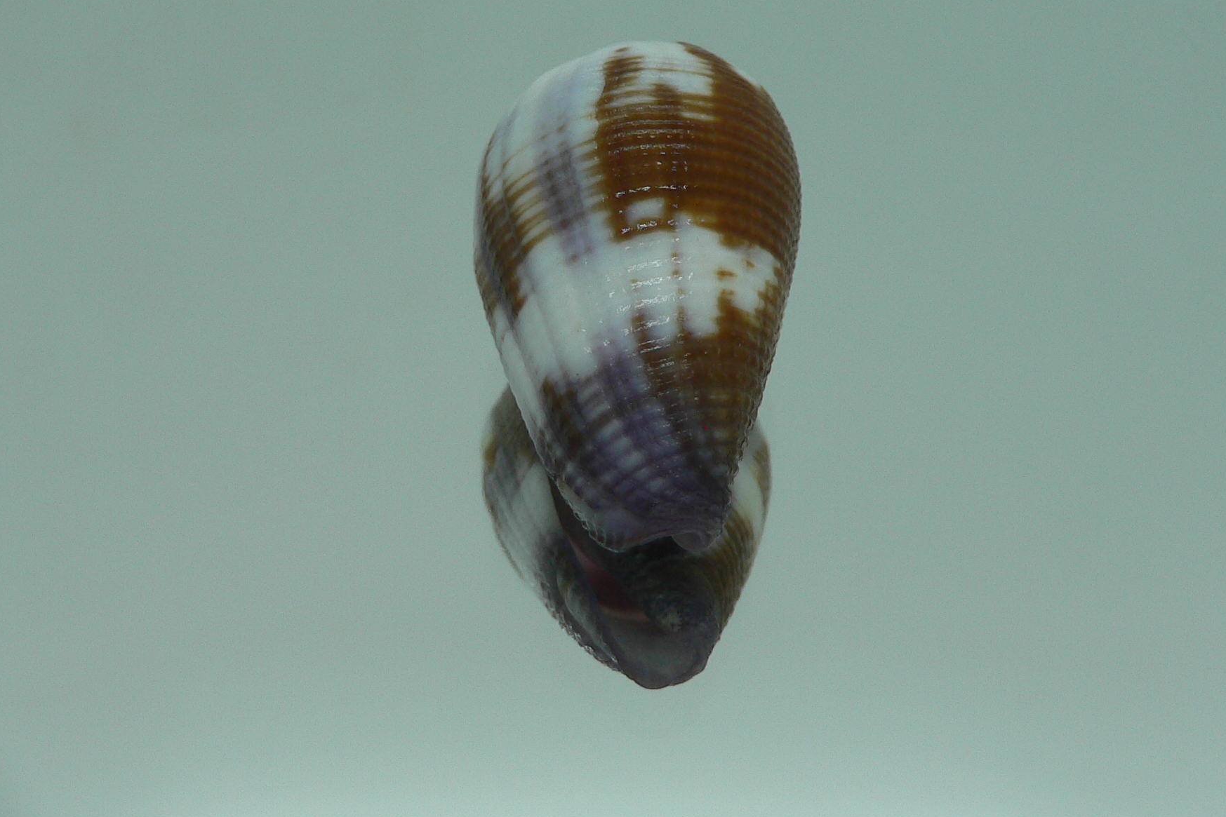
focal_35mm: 42
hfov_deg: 46.4
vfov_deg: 31.8
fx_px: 1430
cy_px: 323
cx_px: 626
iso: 80
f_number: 2.8
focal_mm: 4.6
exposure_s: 1/60
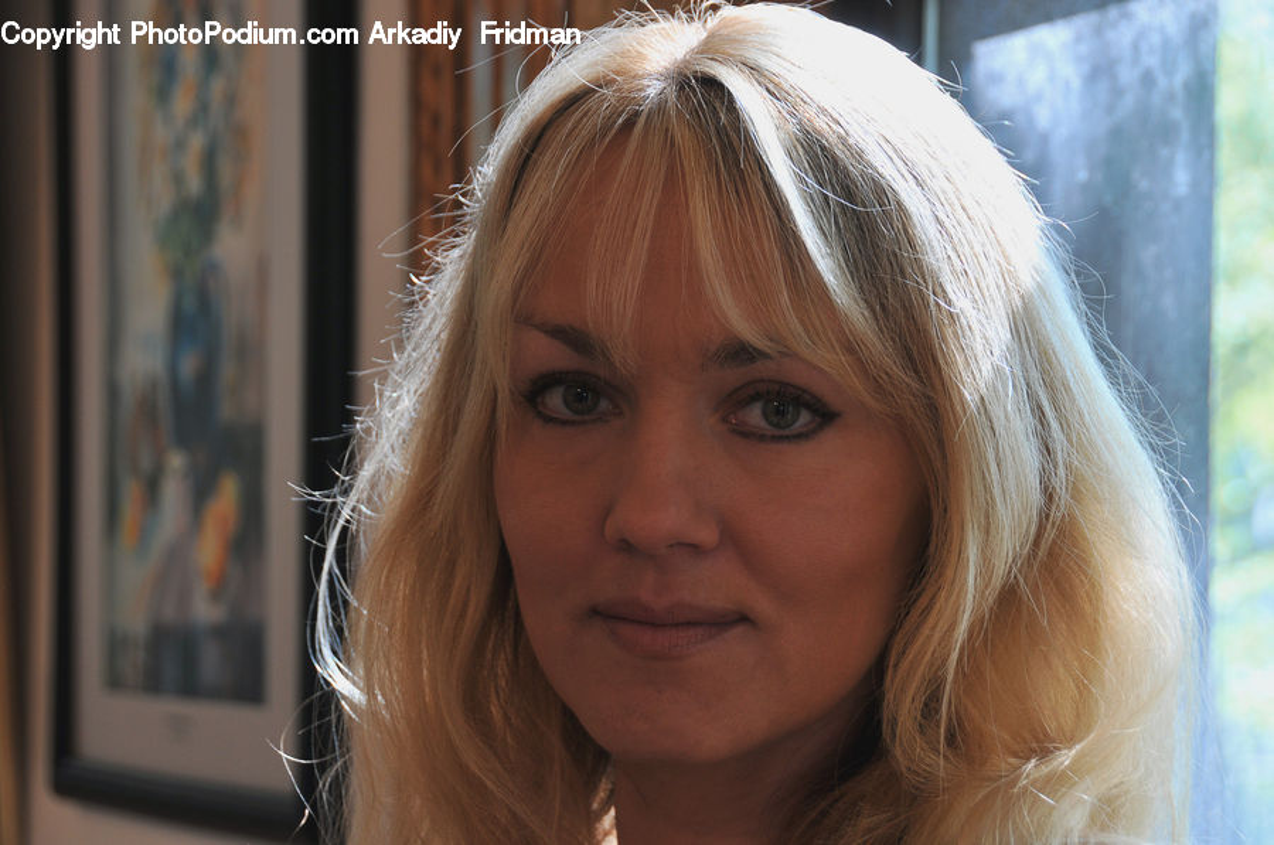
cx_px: 637
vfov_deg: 13.0
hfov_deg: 19.5
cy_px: 422
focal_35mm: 105
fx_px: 3710
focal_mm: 70
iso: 200
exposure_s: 1/80
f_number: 5.6
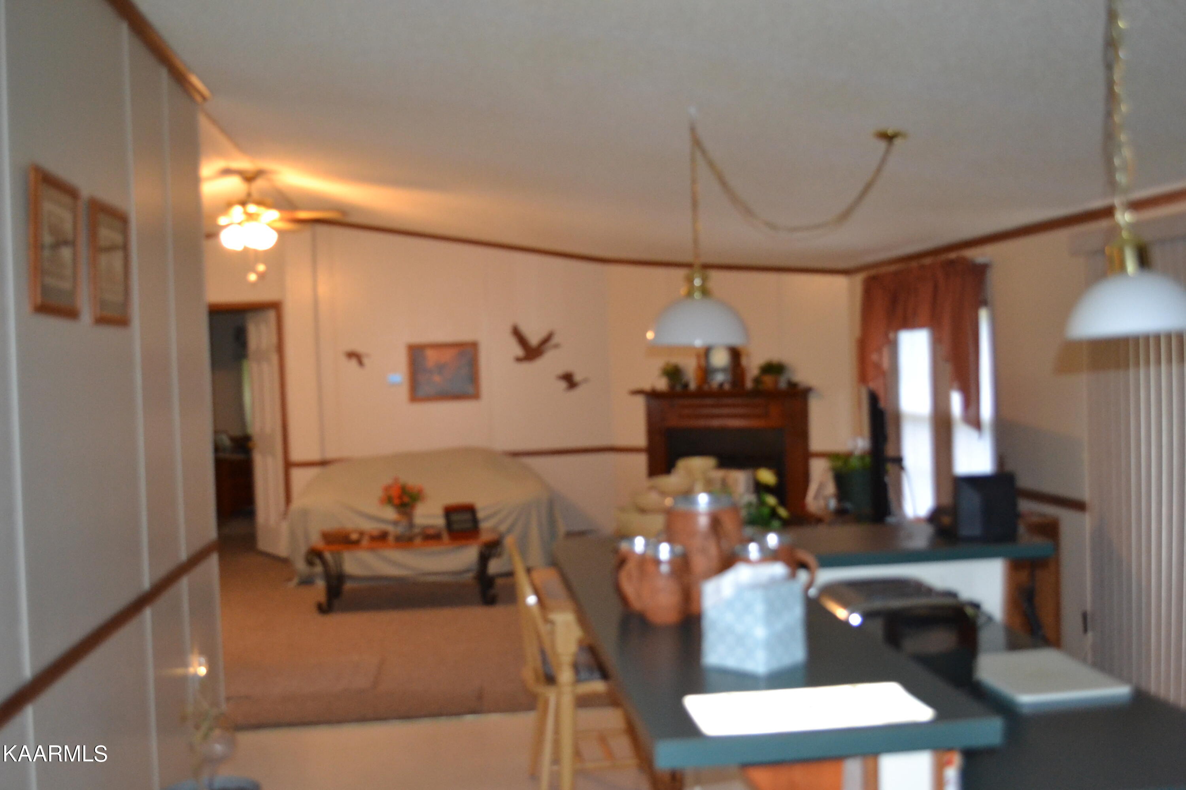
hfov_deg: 53.1
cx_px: 593
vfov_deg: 36.9
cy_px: 395
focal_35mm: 36
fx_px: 1186
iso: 2000
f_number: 4
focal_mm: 24
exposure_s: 1/60
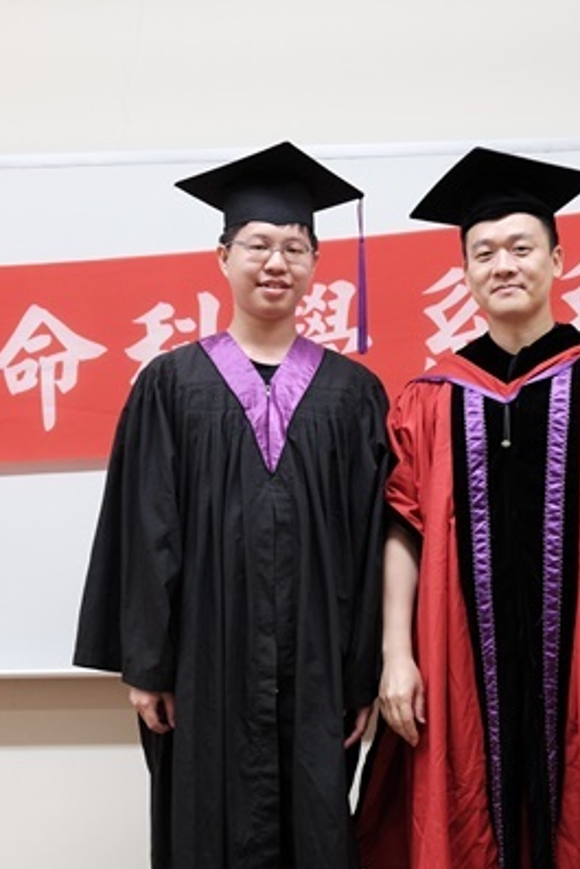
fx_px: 1569
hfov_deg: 20.9
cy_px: 549
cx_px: 374
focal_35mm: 65
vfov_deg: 30.8
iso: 1600
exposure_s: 1/125
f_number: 3.6
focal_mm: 28.9
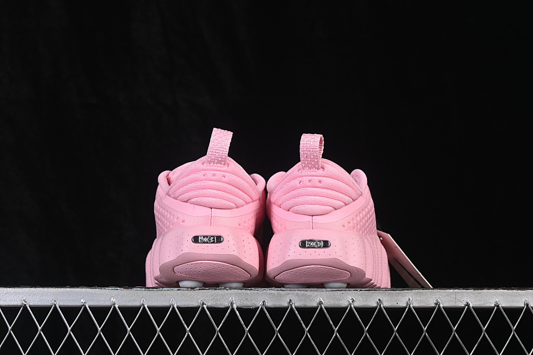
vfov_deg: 18.2
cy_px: 178
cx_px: 266
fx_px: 1110
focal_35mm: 75
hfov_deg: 27.0
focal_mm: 50
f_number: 8
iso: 160
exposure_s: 1/80
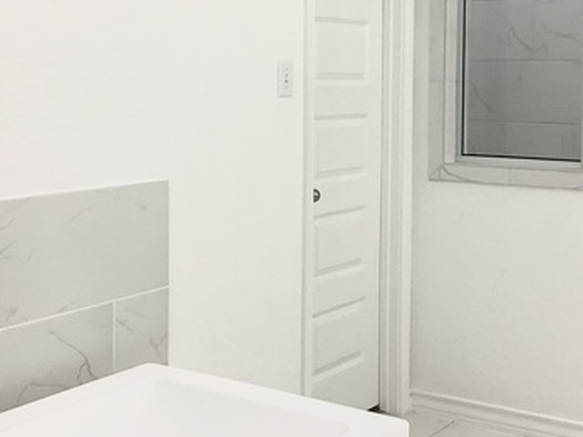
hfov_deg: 33.7
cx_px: 325
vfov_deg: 25.3
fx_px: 960
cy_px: 107
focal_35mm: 57
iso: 64
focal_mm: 3.3
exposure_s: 1/120
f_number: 2.4
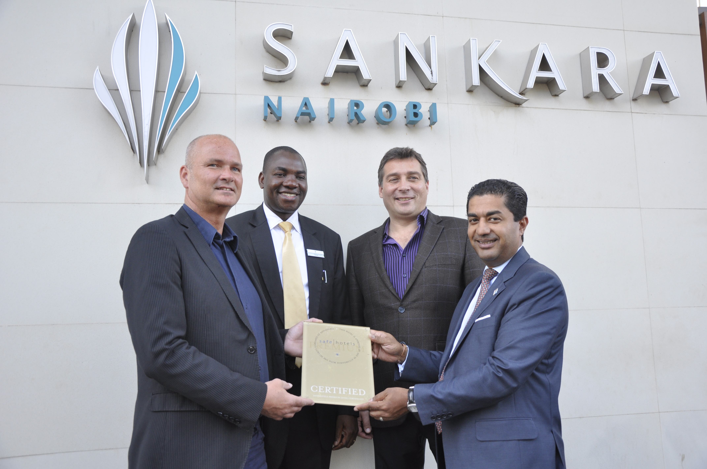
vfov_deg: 39.9
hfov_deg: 57.3
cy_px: 234
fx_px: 647
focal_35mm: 33
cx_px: 354
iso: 400
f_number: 5
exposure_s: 1/80
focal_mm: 22
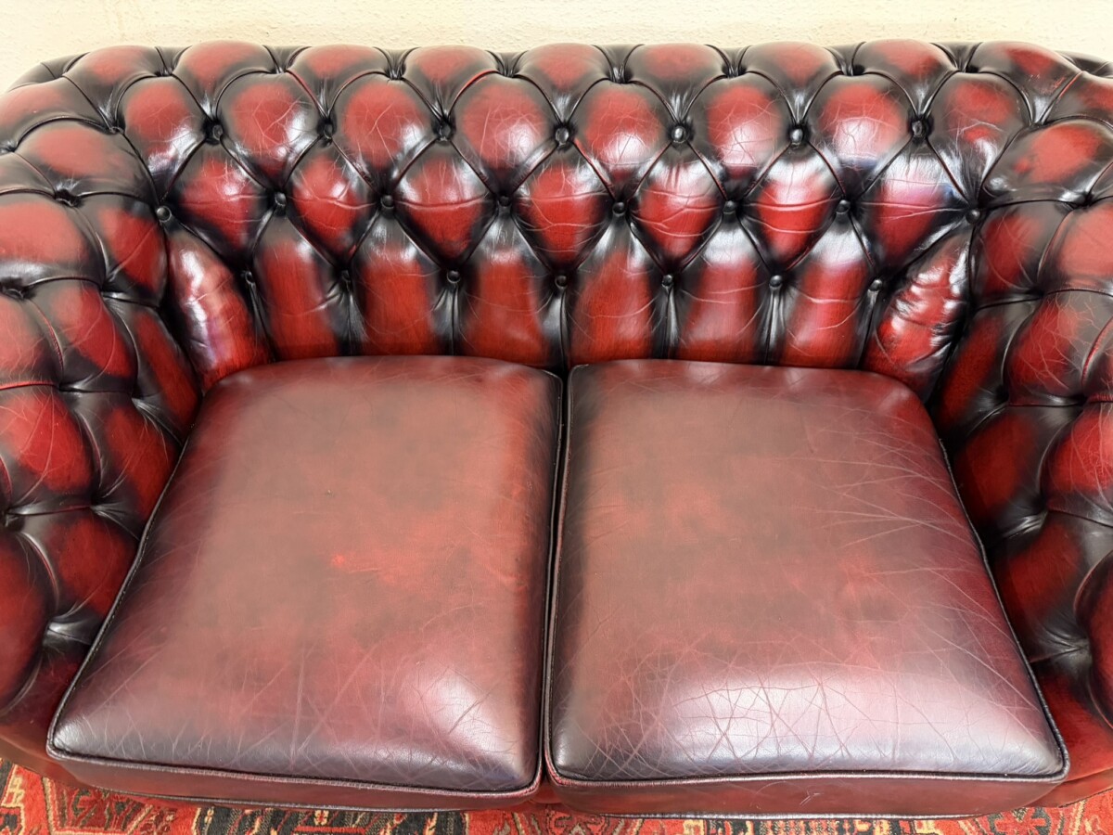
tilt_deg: -54.8
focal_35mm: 24
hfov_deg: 71.6
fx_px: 772
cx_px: 556
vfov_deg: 56.8
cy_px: 418
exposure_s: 1/33
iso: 640
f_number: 1.78
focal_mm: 6.76
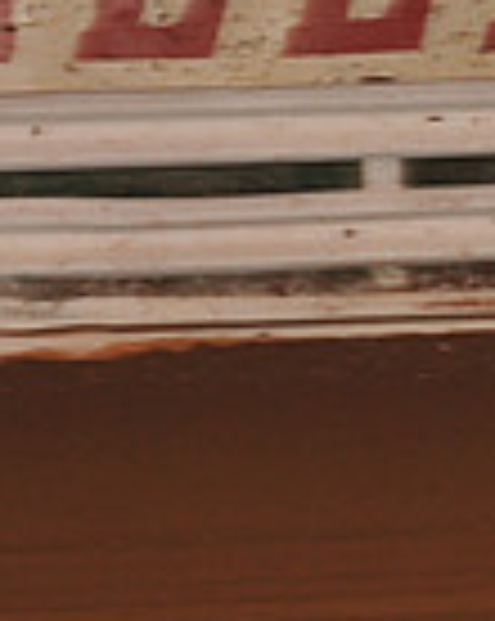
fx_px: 7598
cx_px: 1112
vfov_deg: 4.7
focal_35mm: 414
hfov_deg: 3.7
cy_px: 252
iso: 1250
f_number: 6.3
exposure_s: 1/320
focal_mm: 105
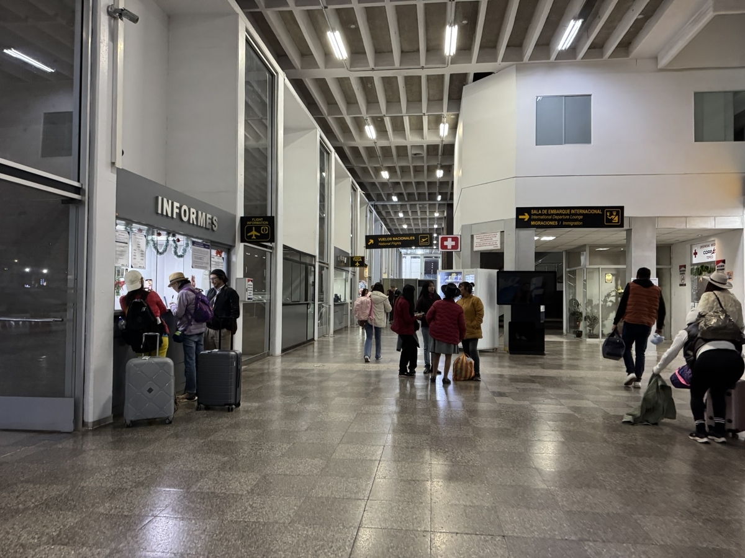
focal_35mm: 24
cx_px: 372
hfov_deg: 71.6
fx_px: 517
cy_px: 279
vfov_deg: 56.8
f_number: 1.78
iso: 500
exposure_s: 1/60
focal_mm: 6.76
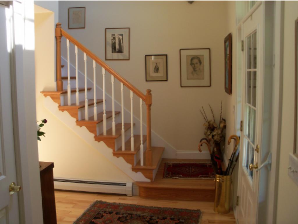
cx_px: 149
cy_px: 112
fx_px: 301
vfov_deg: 40.7
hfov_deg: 52.6
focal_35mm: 35
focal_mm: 6.3
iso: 80
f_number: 3
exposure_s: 1/30
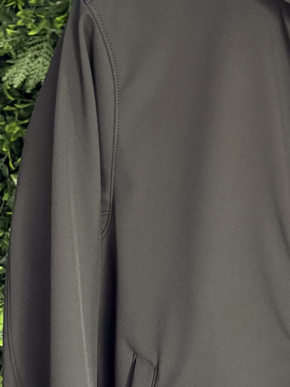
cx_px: 336
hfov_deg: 22.4
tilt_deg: -6.7
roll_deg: -0.6
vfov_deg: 27.5
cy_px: -88
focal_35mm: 61
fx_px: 682
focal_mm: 6.76
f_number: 1.78
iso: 800
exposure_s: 1/50
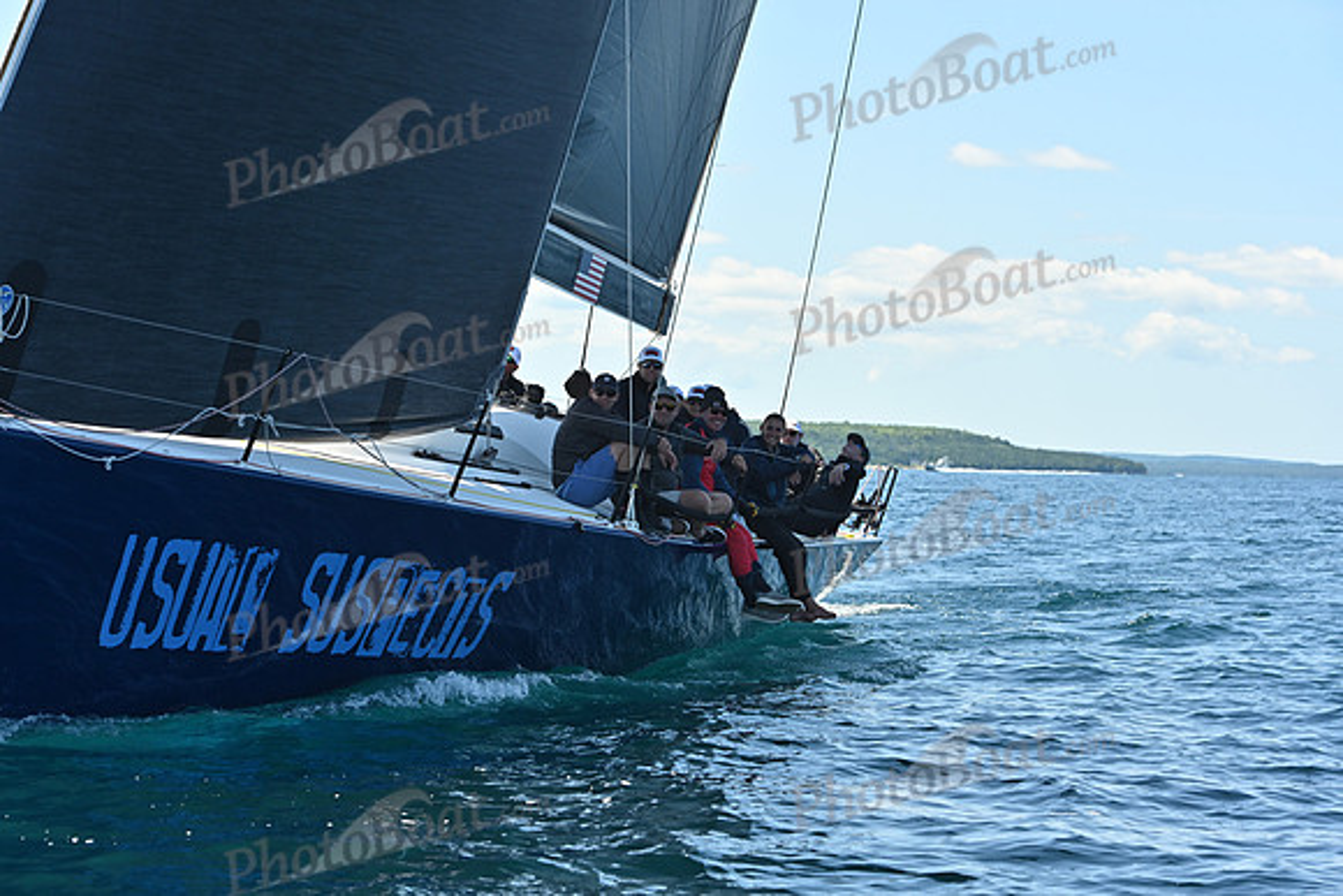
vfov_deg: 14.4
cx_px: 672
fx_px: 3545
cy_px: 448
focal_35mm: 95
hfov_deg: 21.5
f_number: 6.3
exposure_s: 1/1000
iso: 320
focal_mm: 95
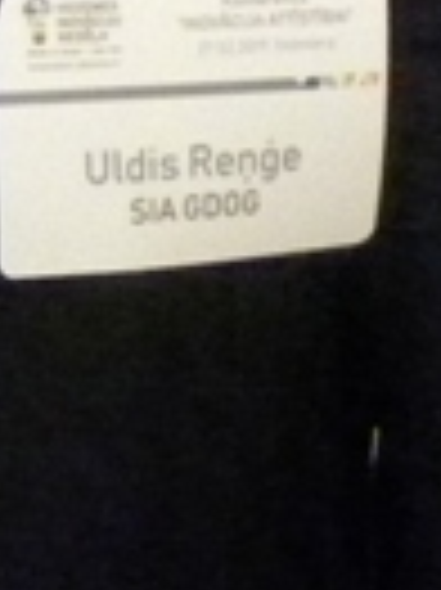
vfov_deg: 6.5
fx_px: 4917
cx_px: -292
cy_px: -887
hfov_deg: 5.1
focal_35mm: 289
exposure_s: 1/143
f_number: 3.2
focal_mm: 6.6
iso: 800
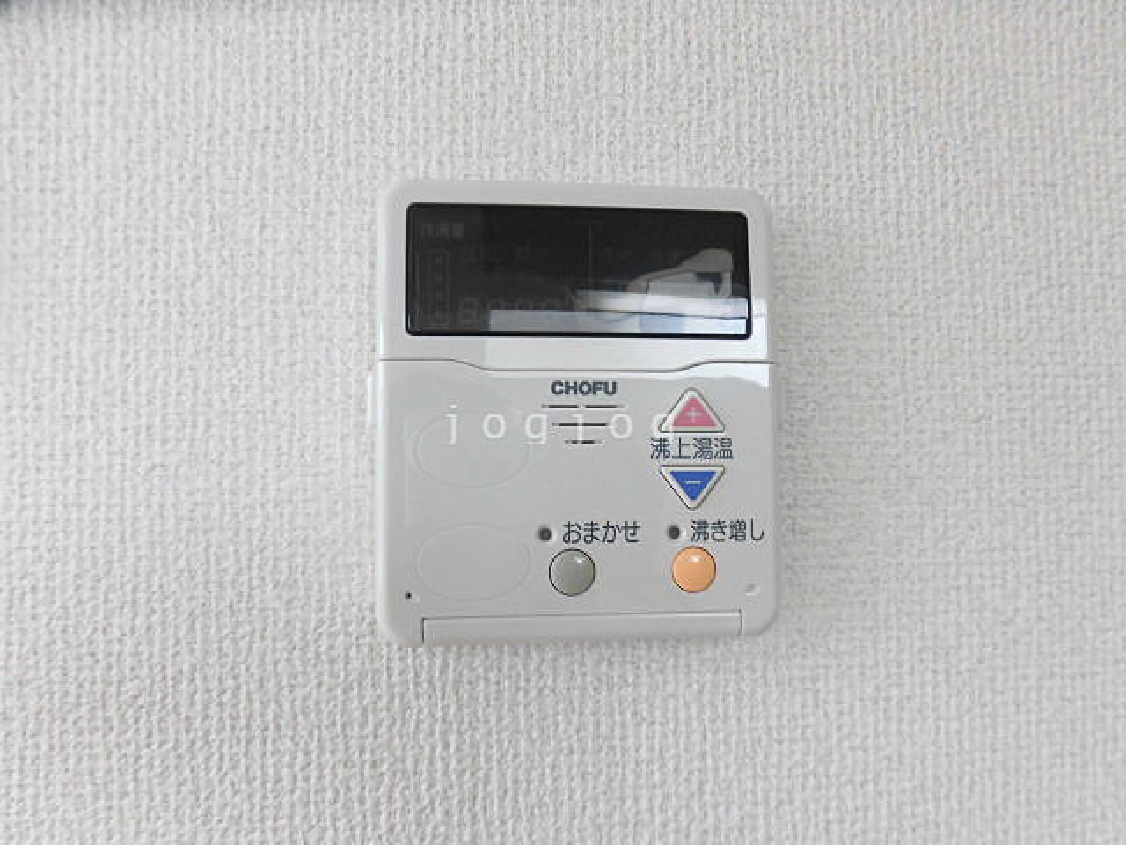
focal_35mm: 24
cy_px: 422
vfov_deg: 56.8
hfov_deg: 71.6
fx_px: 781
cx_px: 563
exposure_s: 1/60
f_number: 3.1
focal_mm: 4.3
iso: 200
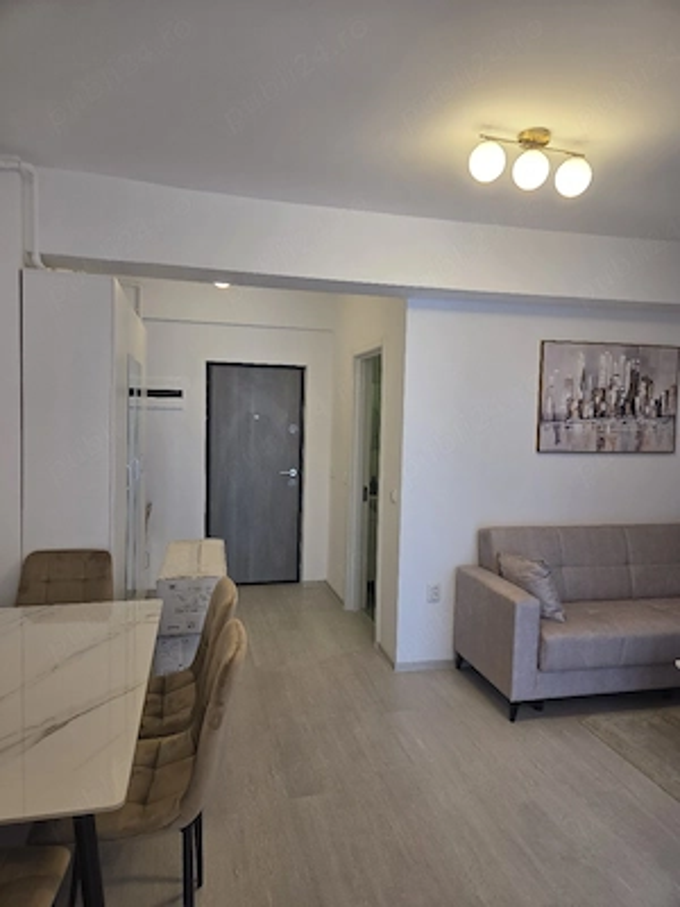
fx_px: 602
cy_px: 454
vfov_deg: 73.9
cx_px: 340
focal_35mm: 23
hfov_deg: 58.9
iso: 80
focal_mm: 5.4
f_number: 1.8
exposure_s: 1/101
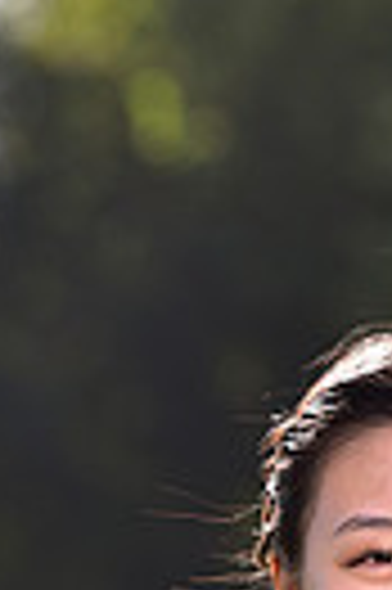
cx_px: 448
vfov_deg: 2.6
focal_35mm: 798
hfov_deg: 1.7
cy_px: 1049
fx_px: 13068
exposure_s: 1/200
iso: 100
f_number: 5.6
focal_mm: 180
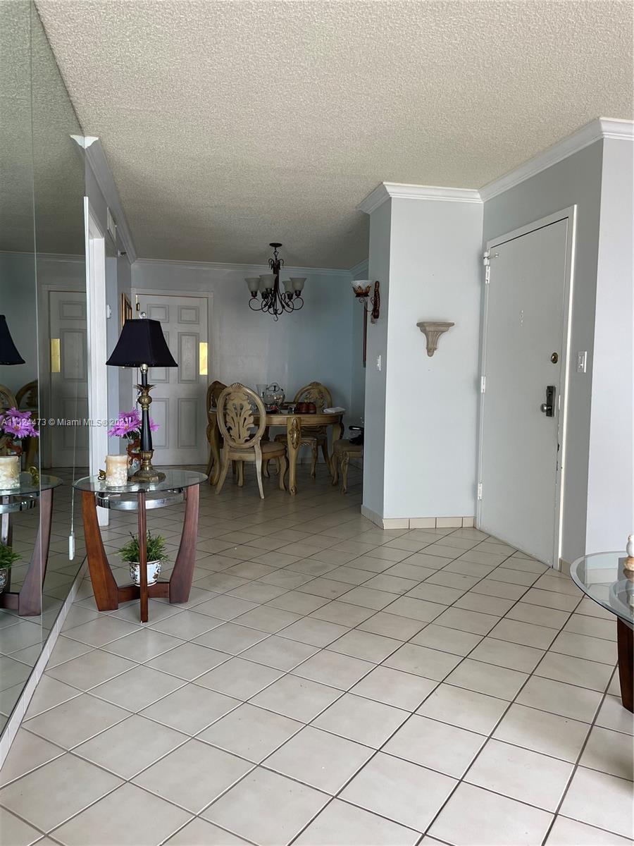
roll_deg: -0.4
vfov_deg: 67.3
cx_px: 317
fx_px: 635
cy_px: 423
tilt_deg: -4.7
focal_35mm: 26
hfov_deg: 53.1
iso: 64
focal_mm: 4.2
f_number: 1.6
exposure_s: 1/121
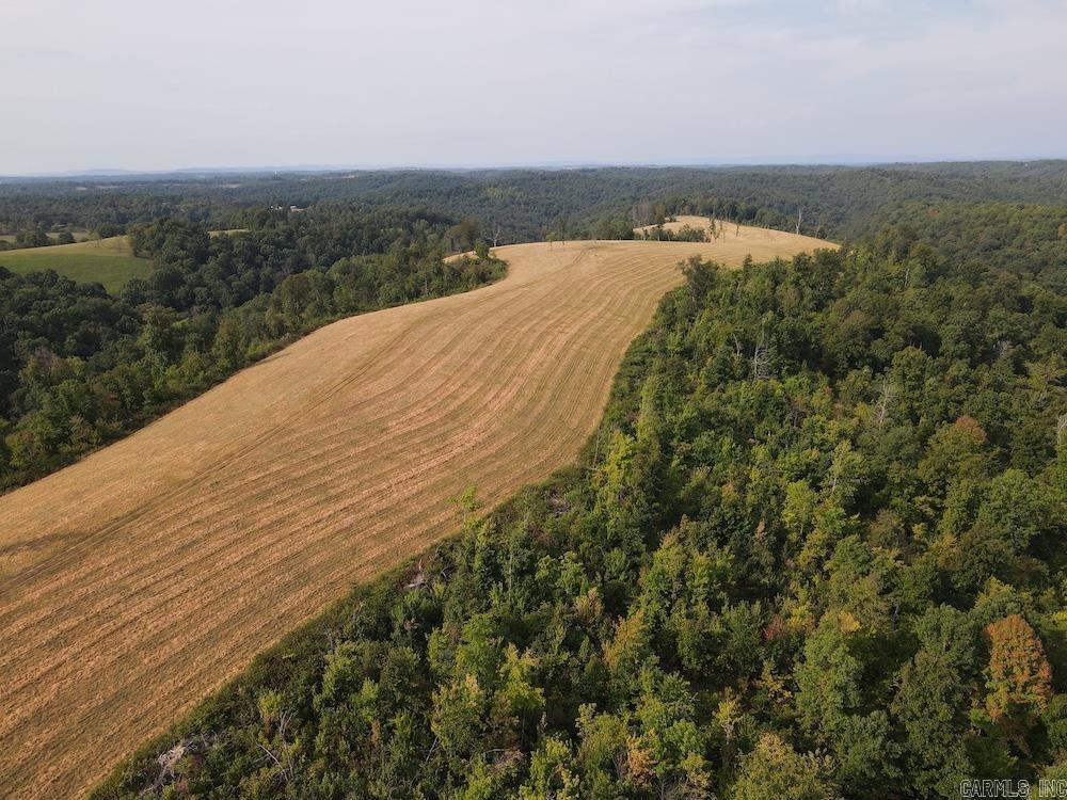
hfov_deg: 71.6
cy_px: 400
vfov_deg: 56.8
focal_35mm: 24
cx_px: 534
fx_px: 740
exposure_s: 1/40
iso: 100
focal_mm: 4.5
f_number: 2.8
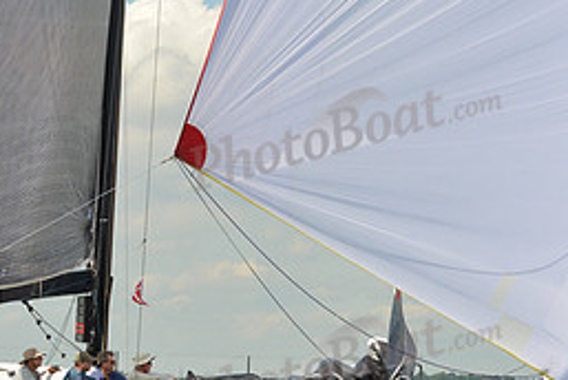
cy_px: 279
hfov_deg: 11.6
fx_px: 2780
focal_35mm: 176
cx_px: 77
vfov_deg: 7.8
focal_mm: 78
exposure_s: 1/1250
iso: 320
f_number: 7.1
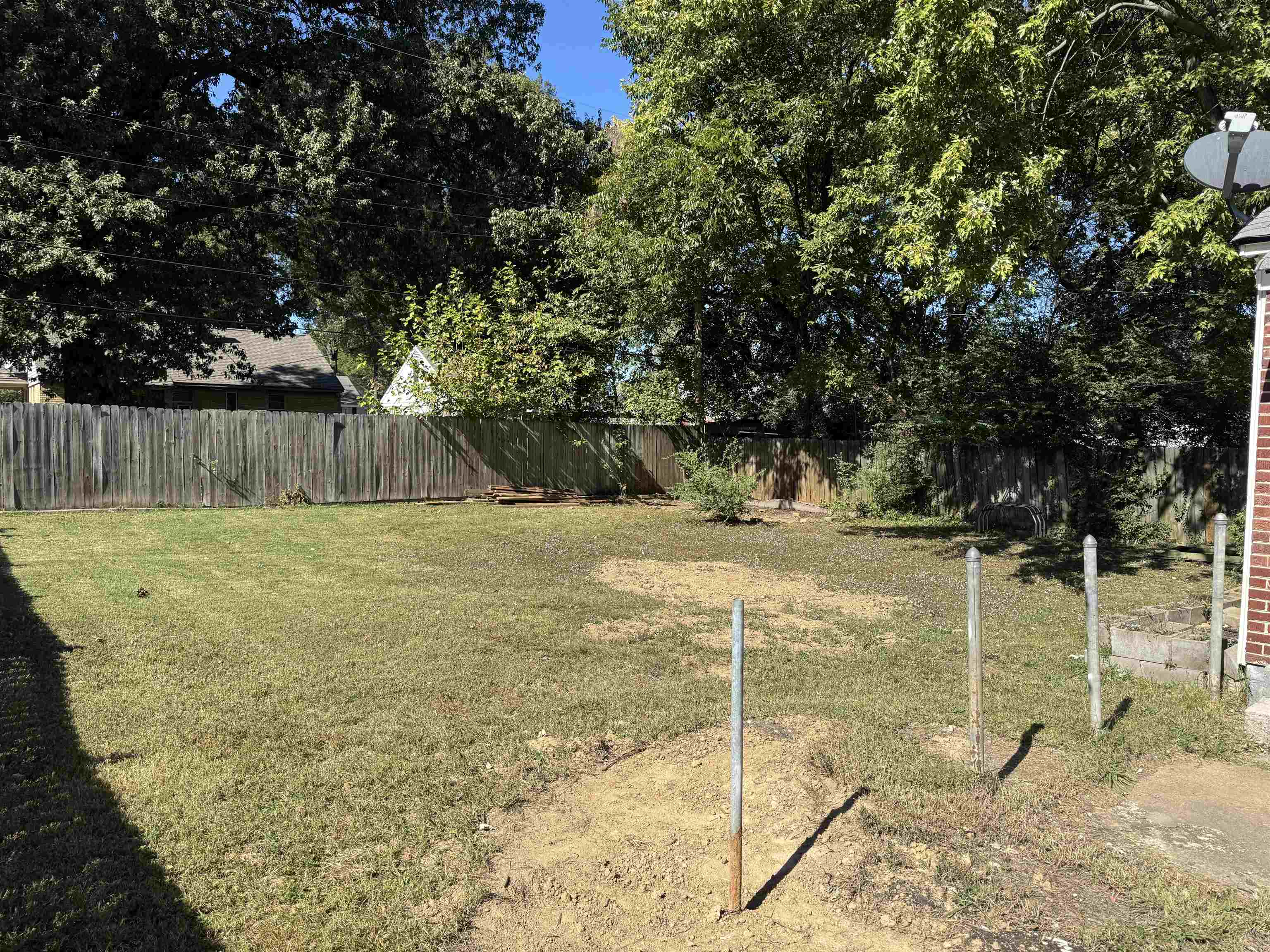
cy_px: 476
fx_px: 881
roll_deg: -1.1
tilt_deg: -3.1
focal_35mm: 24
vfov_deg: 56.8
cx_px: 635
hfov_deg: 71.6
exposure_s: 1/2959
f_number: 1.78
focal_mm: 6.76
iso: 80
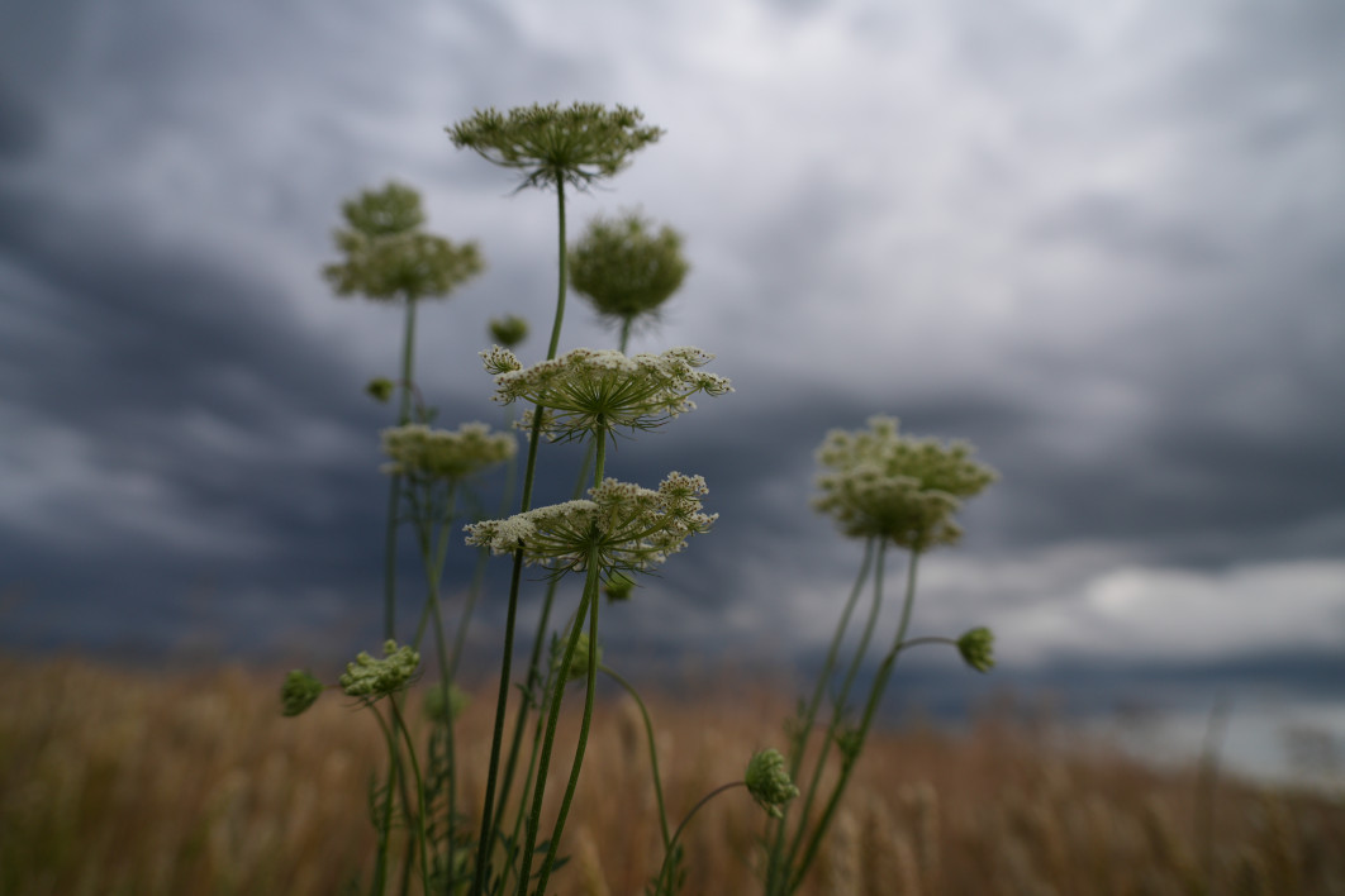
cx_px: 672
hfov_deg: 73.7
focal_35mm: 24
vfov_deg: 53.1
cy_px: 448
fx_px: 897
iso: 200
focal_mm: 24
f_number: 2.8
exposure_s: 1/800
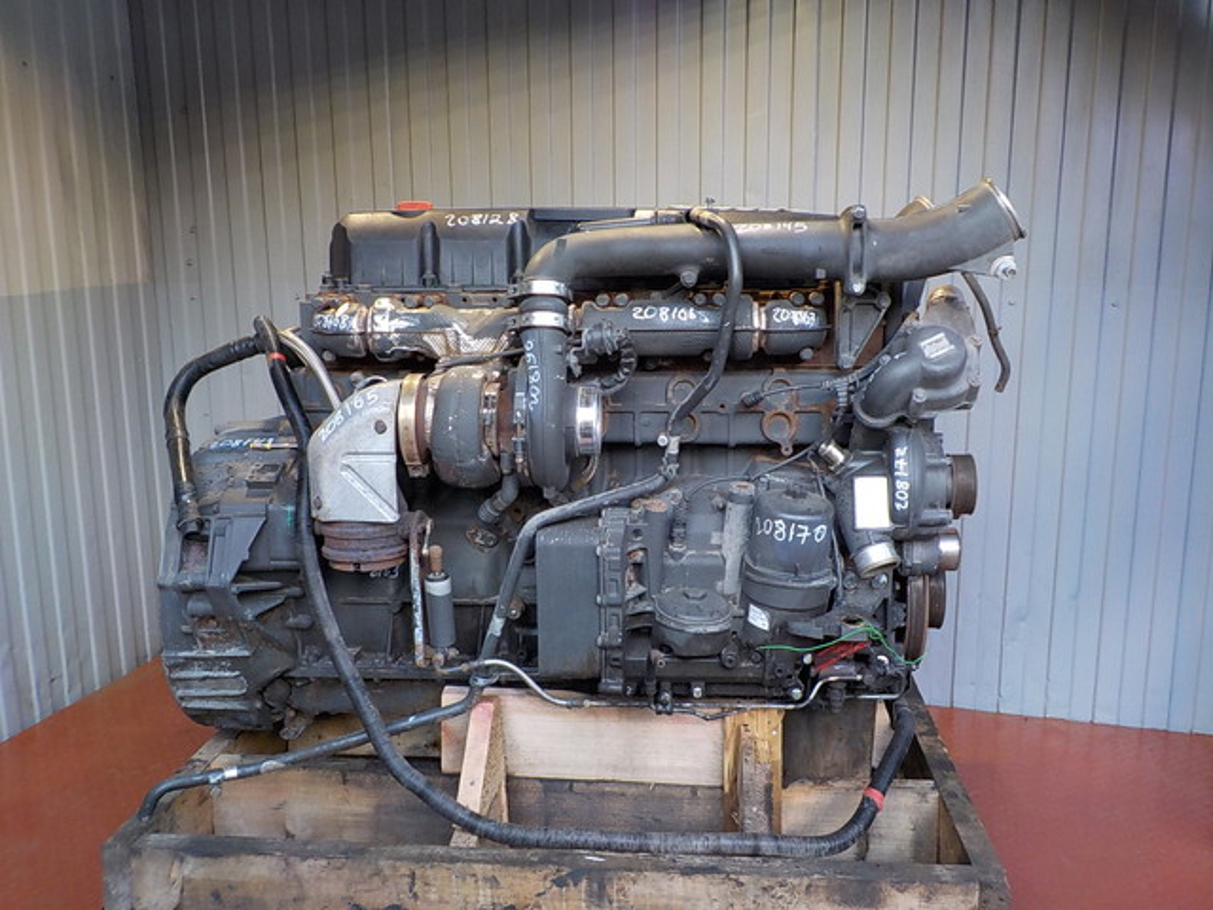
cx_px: 606
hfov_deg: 60.0
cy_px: 455
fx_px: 1051
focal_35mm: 30
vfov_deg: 46.8
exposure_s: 1/30
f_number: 3.3
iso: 140
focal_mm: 4.1
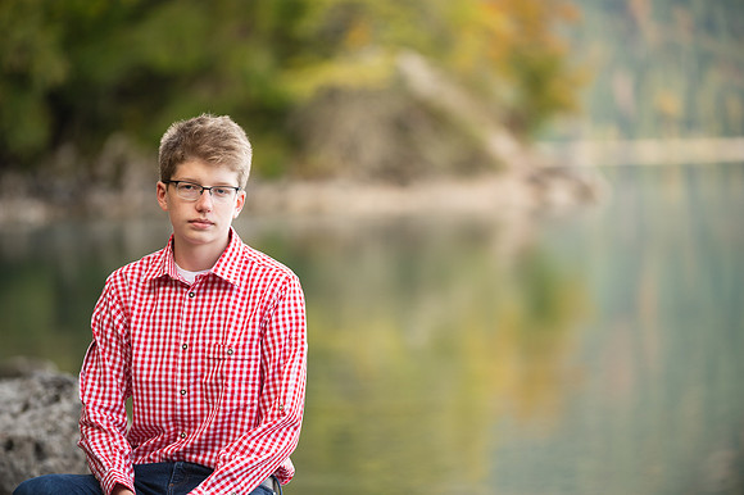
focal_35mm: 170
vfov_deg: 8.1
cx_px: 372
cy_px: 248
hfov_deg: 12.1
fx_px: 3511
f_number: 2.8
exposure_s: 1/400
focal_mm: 170
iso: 400
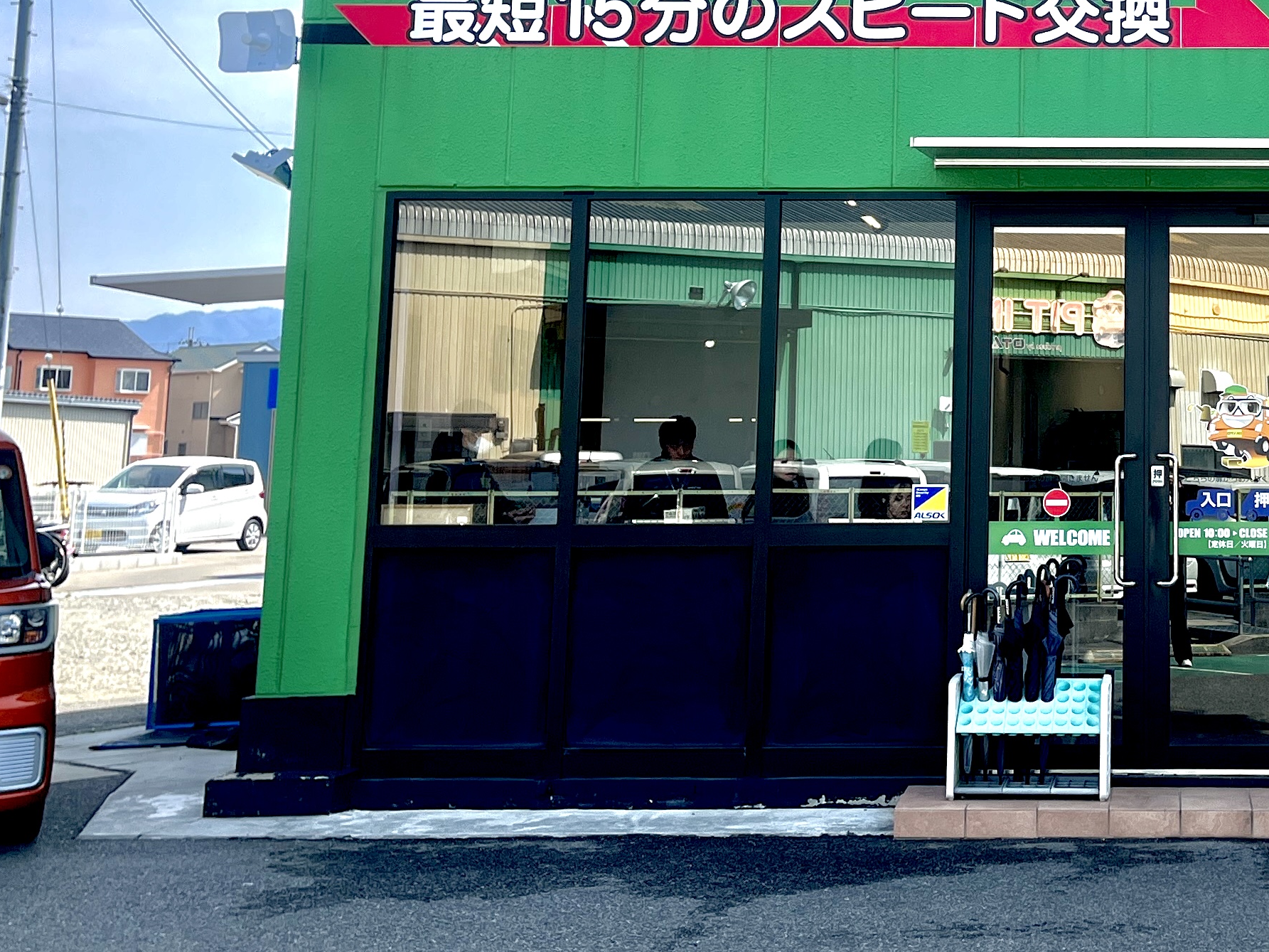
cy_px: 57
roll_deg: +0.4
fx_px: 1796
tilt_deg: +8.7
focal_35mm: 49
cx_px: 1187
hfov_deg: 36.1
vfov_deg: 28.3
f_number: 1.6
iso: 50
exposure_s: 1/2309
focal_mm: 5.1
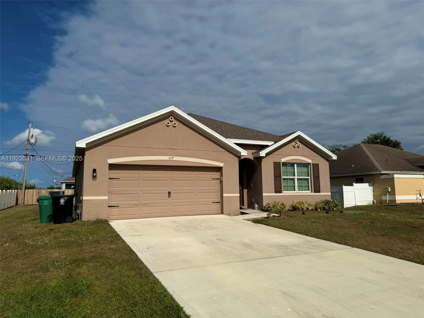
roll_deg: +0.7
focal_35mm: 24
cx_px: 212
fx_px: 294
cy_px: 159
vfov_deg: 56.8
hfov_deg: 71.6
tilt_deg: +7.3
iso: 64
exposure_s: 1/14286
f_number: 1.78
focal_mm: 6.76
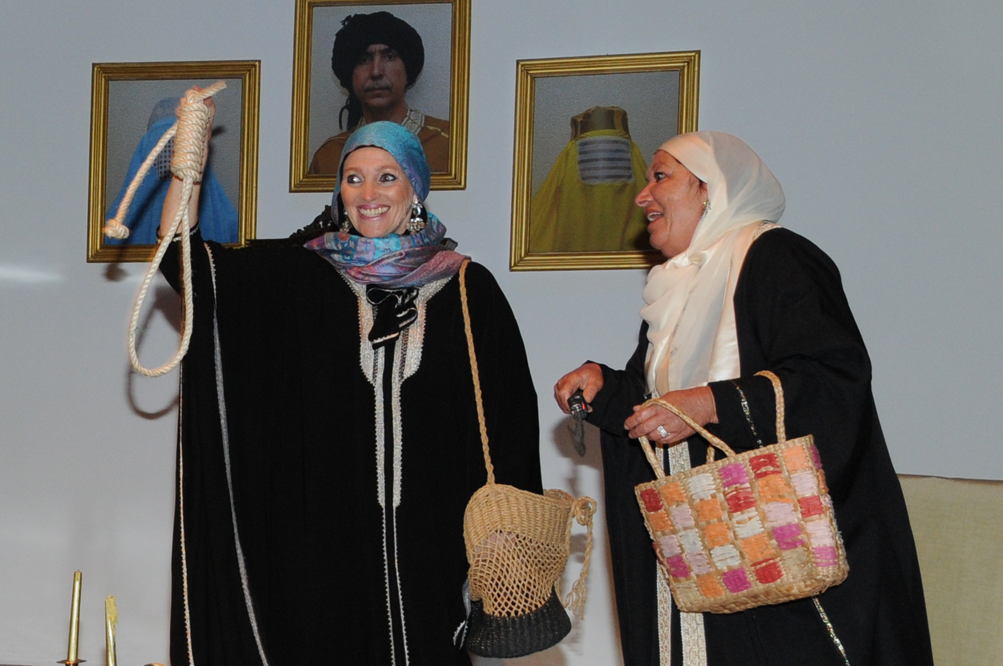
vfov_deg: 39.9
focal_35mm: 33
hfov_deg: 57.3
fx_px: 918
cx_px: 502
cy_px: 333
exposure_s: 1/60
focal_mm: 22
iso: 500
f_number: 6.3
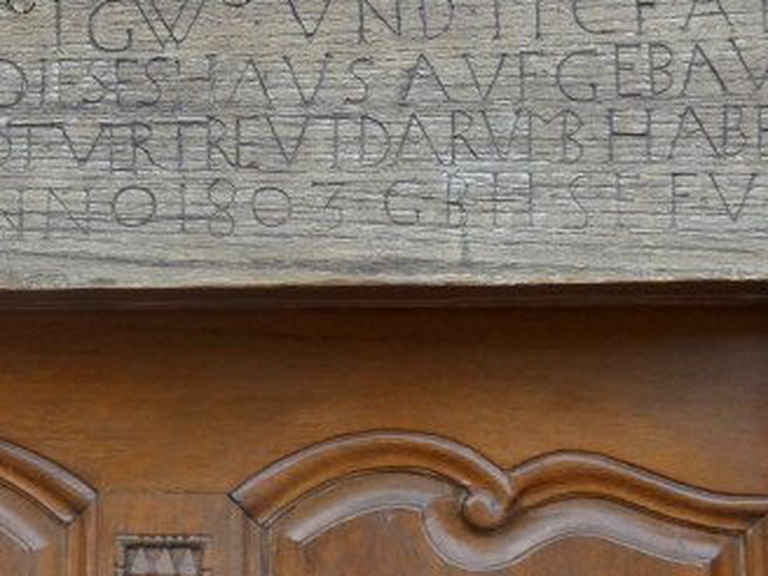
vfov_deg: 14.7
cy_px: 133
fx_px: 2219
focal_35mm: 100
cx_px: 75
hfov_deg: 19.3
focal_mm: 7.3
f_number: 3.6
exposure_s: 1/80
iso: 100
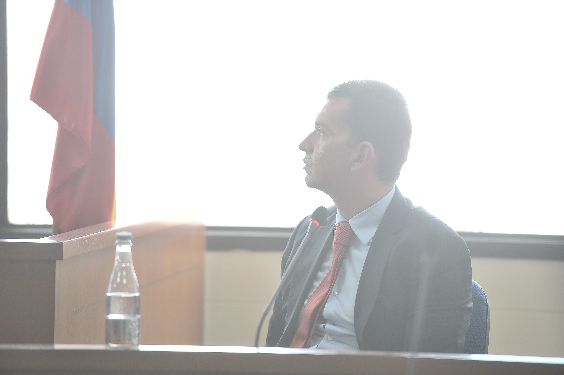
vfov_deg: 6.9
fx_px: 3131
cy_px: 188
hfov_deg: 10.3
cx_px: 282
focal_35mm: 200
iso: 640
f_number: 2.8
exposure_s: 1/100
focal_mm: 200
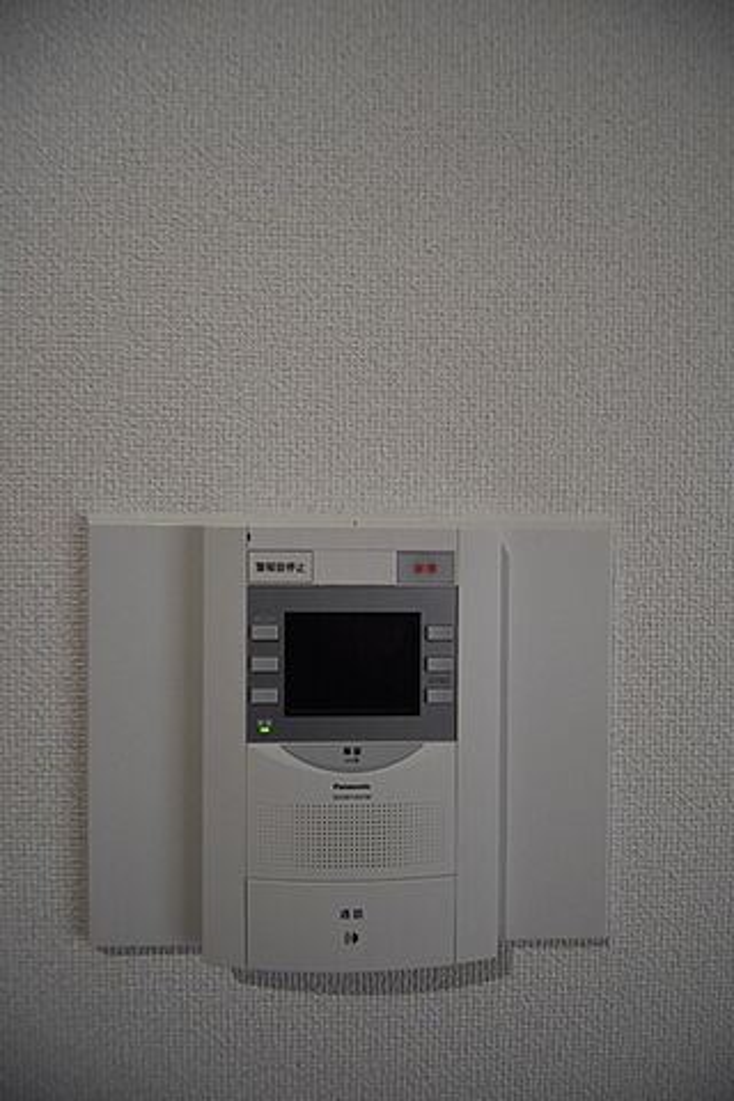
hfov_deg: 77.3
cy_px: 550
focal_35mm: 15
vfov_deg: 100.4
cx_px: 367
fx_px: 459
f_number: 3.5
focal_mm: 10
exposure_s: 1/125
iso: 900
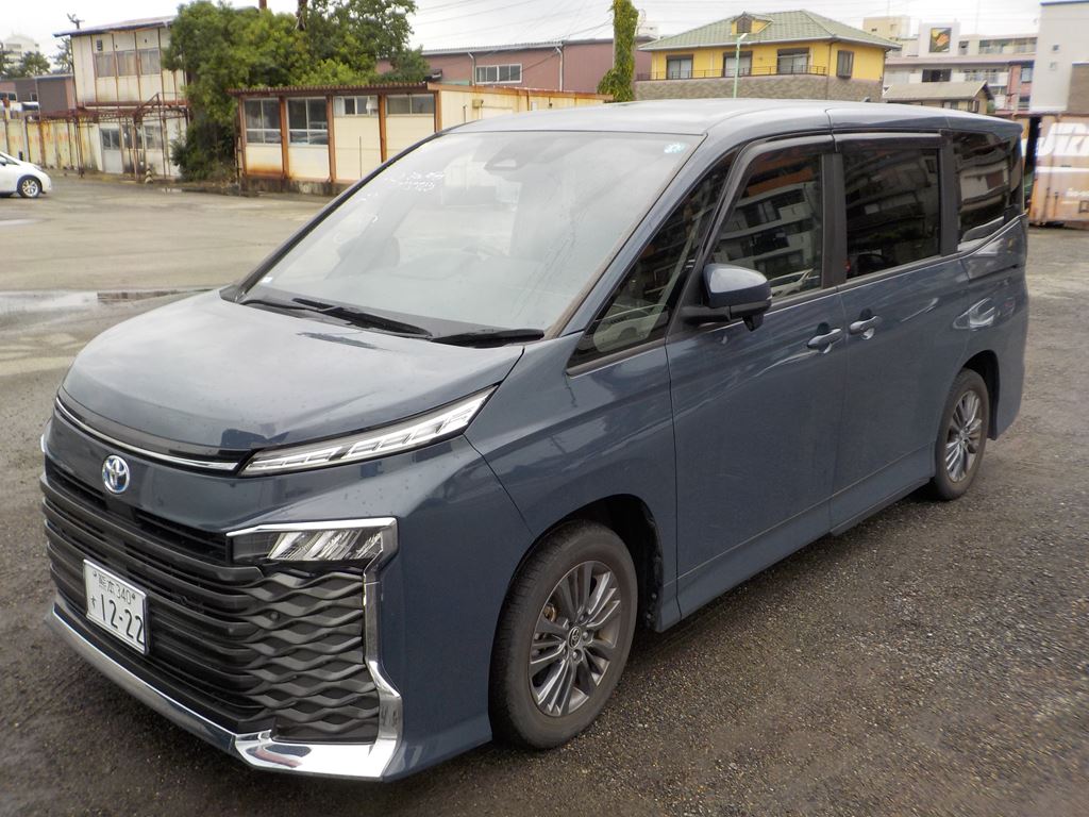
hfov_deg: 60.0
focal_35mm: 30
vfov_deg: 46.8
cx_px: 544
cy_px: 408
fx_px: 944
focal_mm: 4.1
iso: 125
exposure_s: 1/125
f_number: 3.3
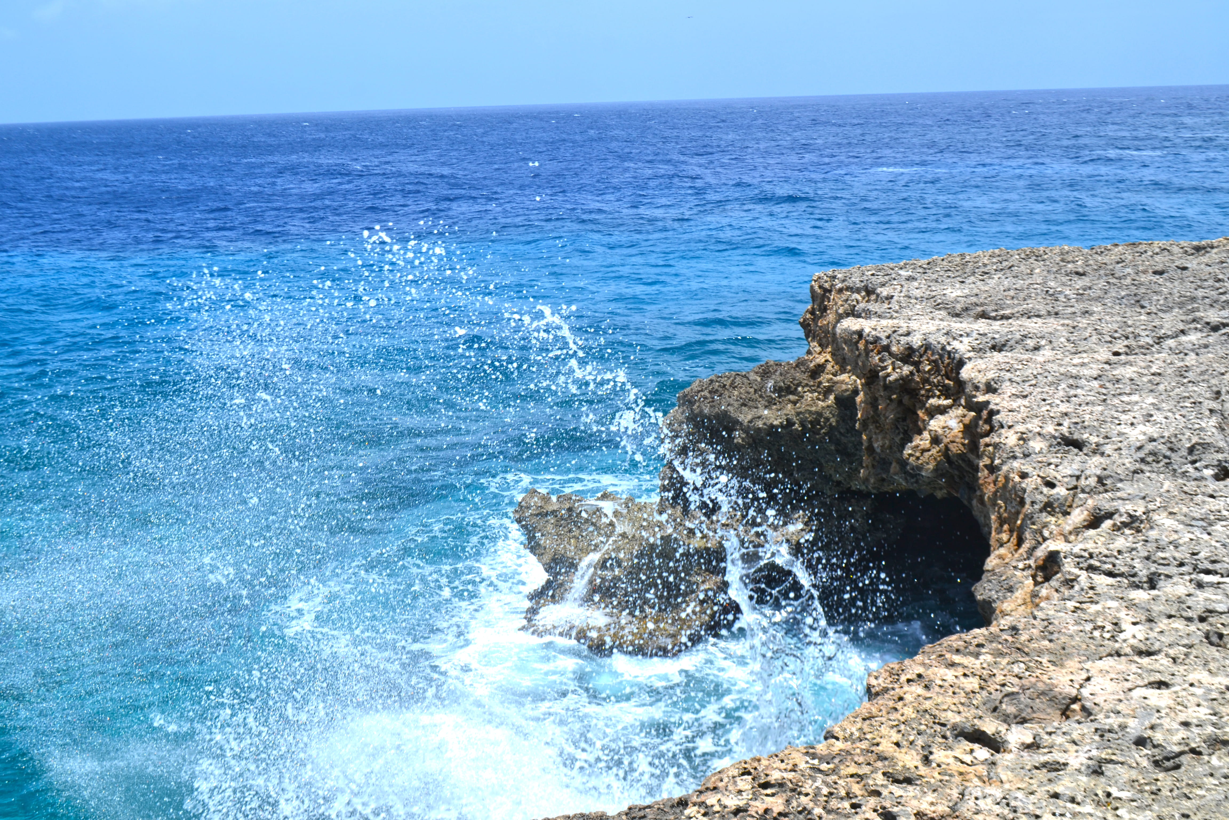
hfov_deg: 46.4
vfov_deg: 31.9
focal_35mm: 42
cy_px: 410
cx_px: 614
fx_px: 1434
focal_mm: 28
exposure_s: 1/250
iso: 100
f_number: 8
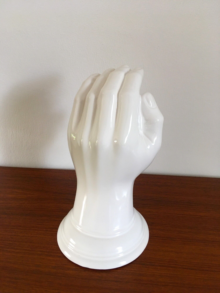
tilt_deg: -26.0
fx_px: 246
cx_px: 110
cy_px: 146
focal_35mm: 29
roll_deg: +1.1
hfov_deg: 48.2
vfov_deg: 61.7
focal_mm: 4.15
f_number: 2.2
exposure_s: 1/33
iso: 160
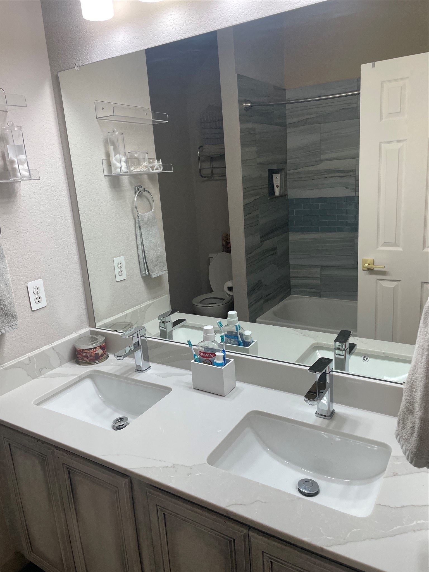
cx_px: 214
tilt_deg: -14.1
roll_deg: +5.1
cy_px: 286
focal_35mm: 26
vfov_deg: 67.3
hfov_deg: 53.1
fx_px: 430
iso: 64
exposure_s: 1/120
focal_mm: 4.2
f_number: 1.6
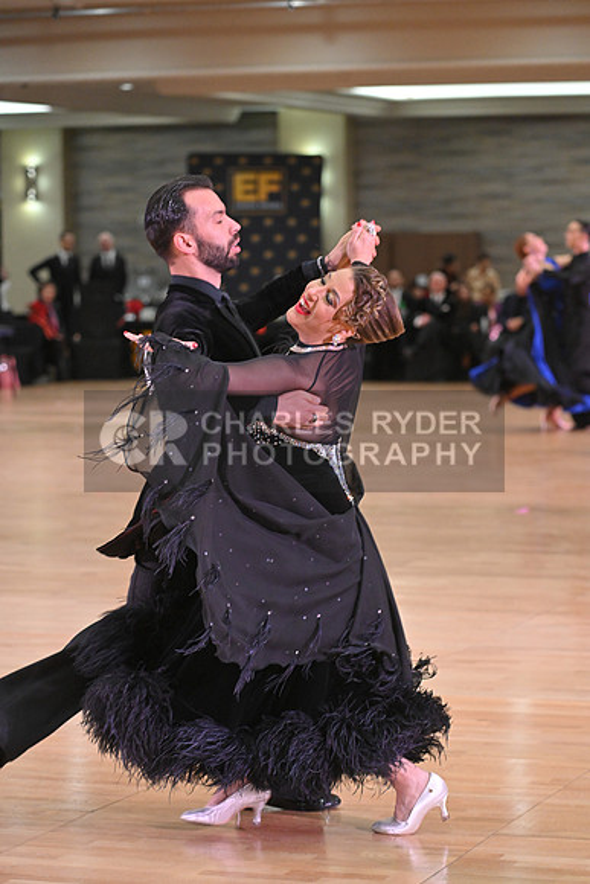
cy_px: 442
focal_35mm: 116
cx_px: 295
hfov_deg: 11.8
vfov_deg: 17.6
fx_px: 2850
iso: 3200
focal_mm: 116
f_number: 4.5
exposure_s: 1/400
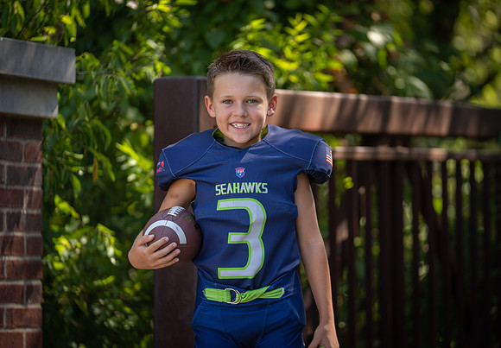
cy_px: 173
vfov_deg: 8.9
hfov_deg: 12.8
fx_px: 2240
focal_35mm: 159
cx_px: 267
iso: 100
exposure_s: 1/320
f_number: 2.8
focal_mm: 147
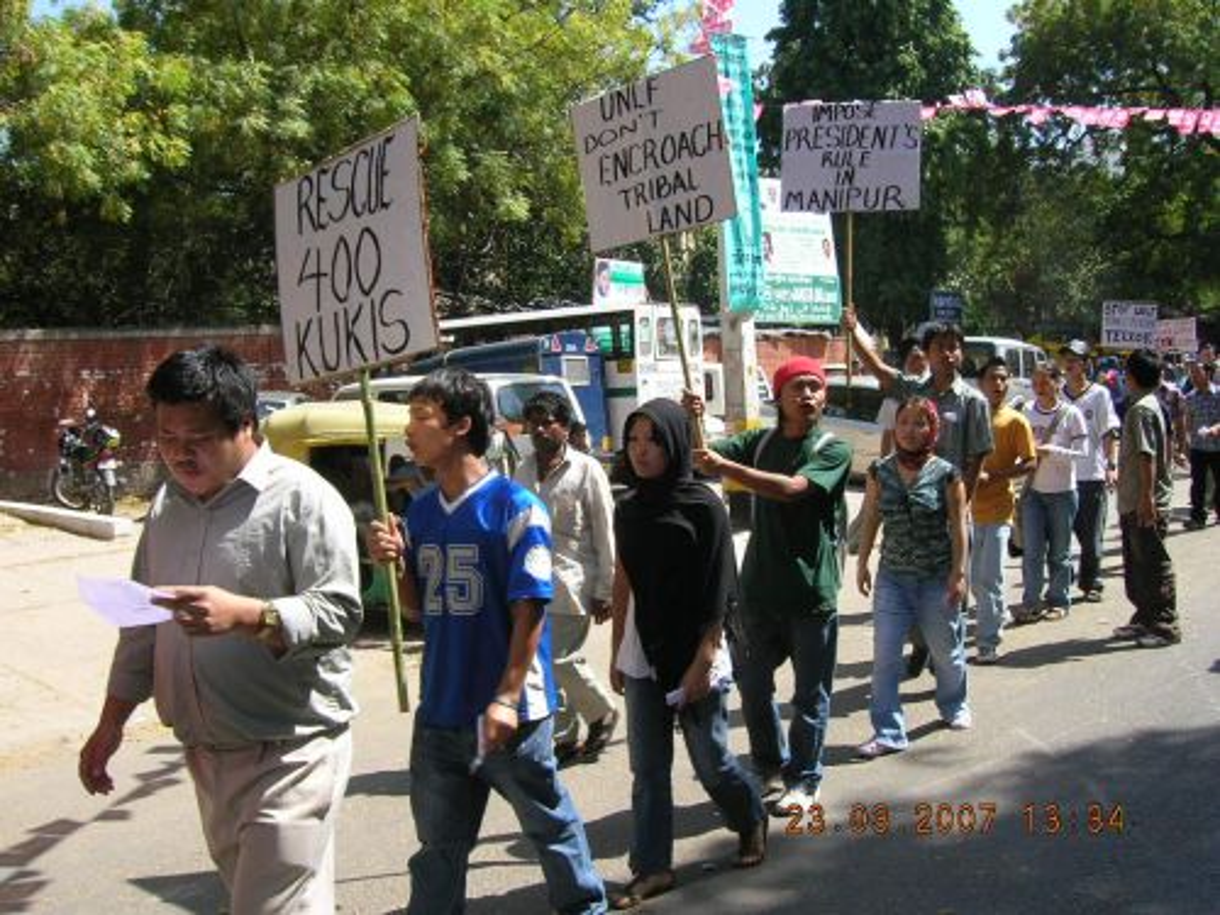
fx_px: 1198
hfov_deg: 54.0
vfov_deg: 41.8
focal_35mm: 34
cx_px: 610
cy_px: 458
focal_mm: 5.7
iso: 50
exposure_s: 1/168
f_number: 4.9
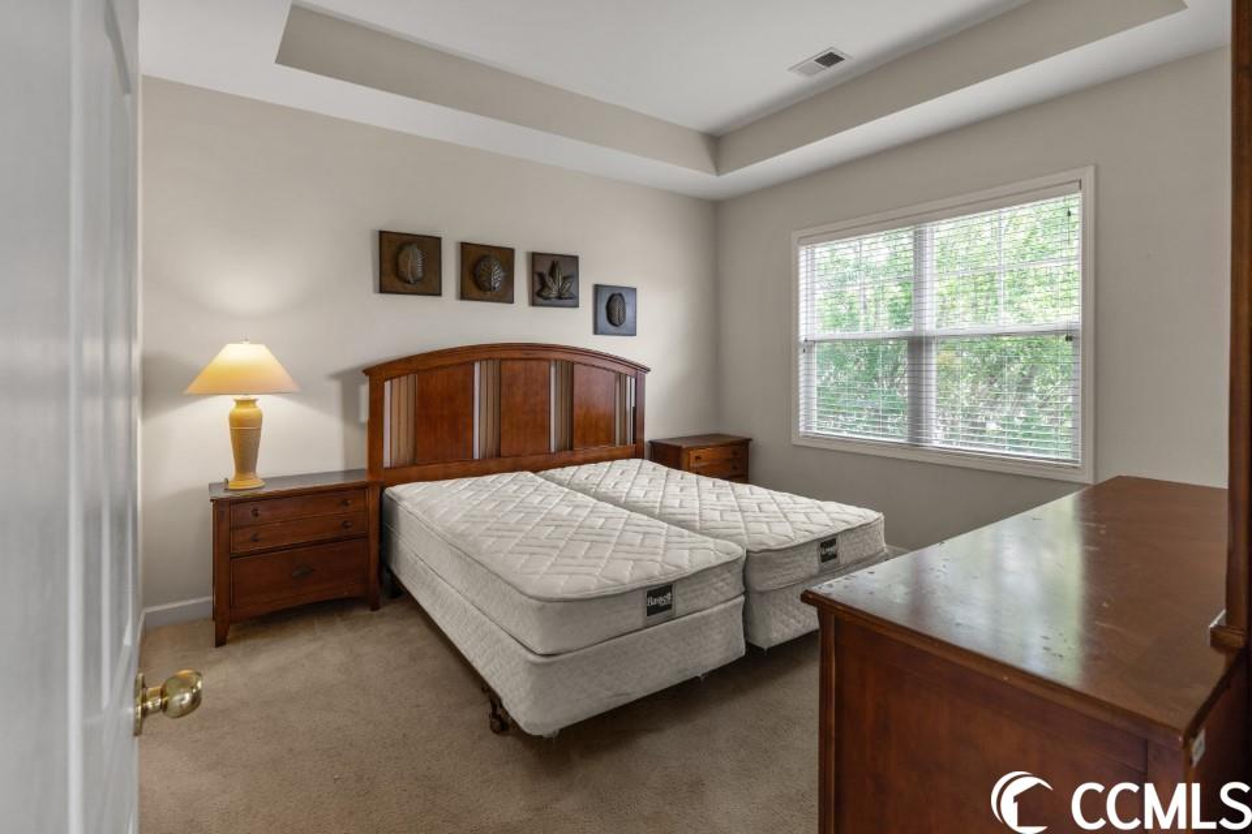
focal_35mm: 16
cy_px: 417
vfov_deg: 73.7
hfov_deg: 96.7
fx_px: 556
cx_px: 626
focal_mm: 16
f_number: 8
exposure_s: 1/15
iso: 320
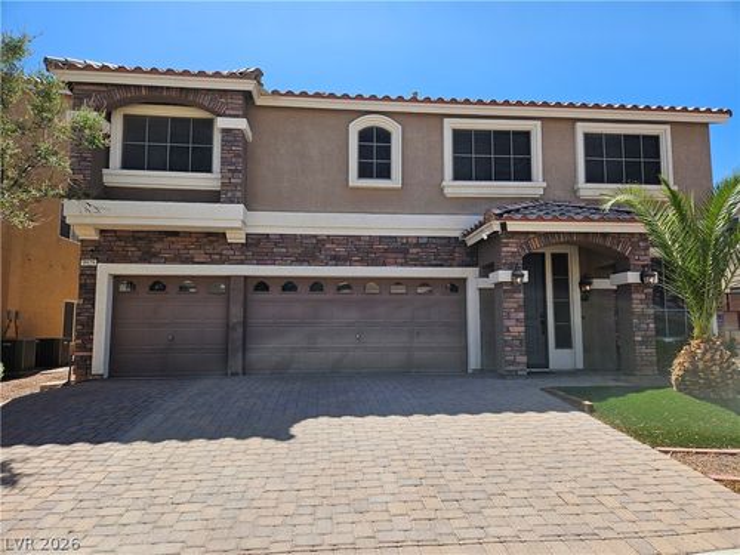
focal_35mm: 23
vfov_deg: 58.9
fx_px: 492
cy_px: 278
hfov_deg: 73.9
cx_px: 370
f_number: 1.8
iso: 25
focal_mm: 5.4
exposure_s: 1/1328
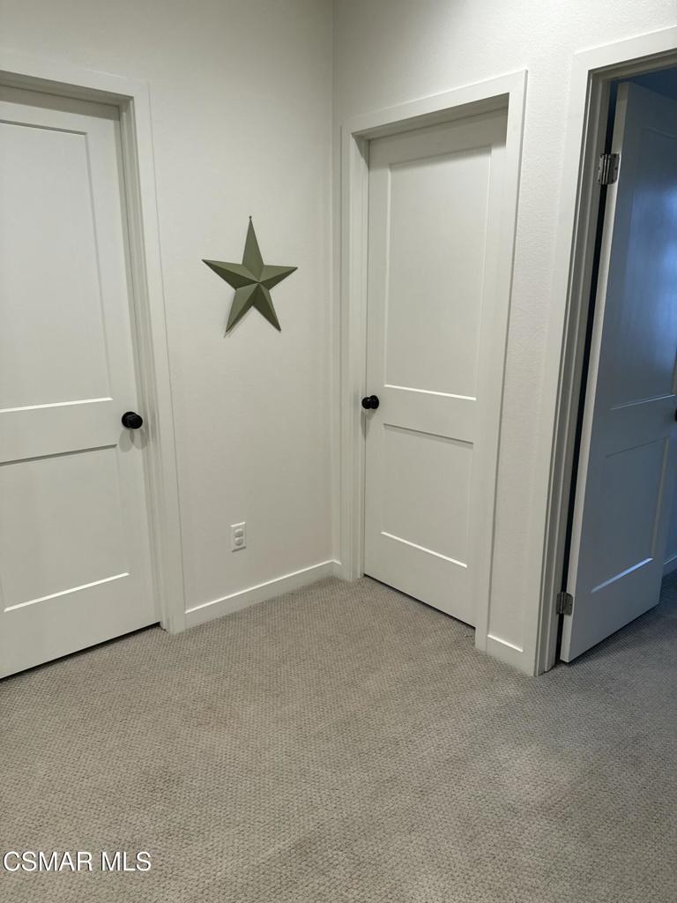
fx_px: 626
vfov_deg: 71.6
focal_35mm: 24
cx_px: 338
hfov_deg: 56.8
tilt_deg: -10.5
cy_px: 452
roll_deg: -0.3
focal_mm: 6.76
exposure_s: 1/120
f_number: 1.78
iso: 125
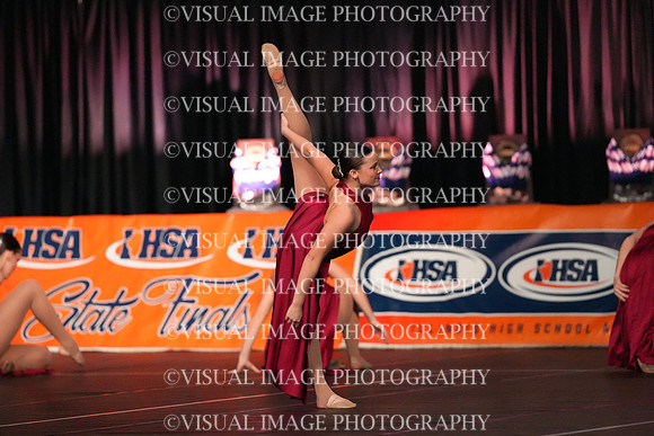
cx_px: 327
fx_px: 5451
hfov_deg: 6.9
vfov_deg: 4.6
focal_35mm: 300
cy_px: 218
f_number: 3.5
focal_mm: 300
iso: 16000
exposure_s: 1/1250
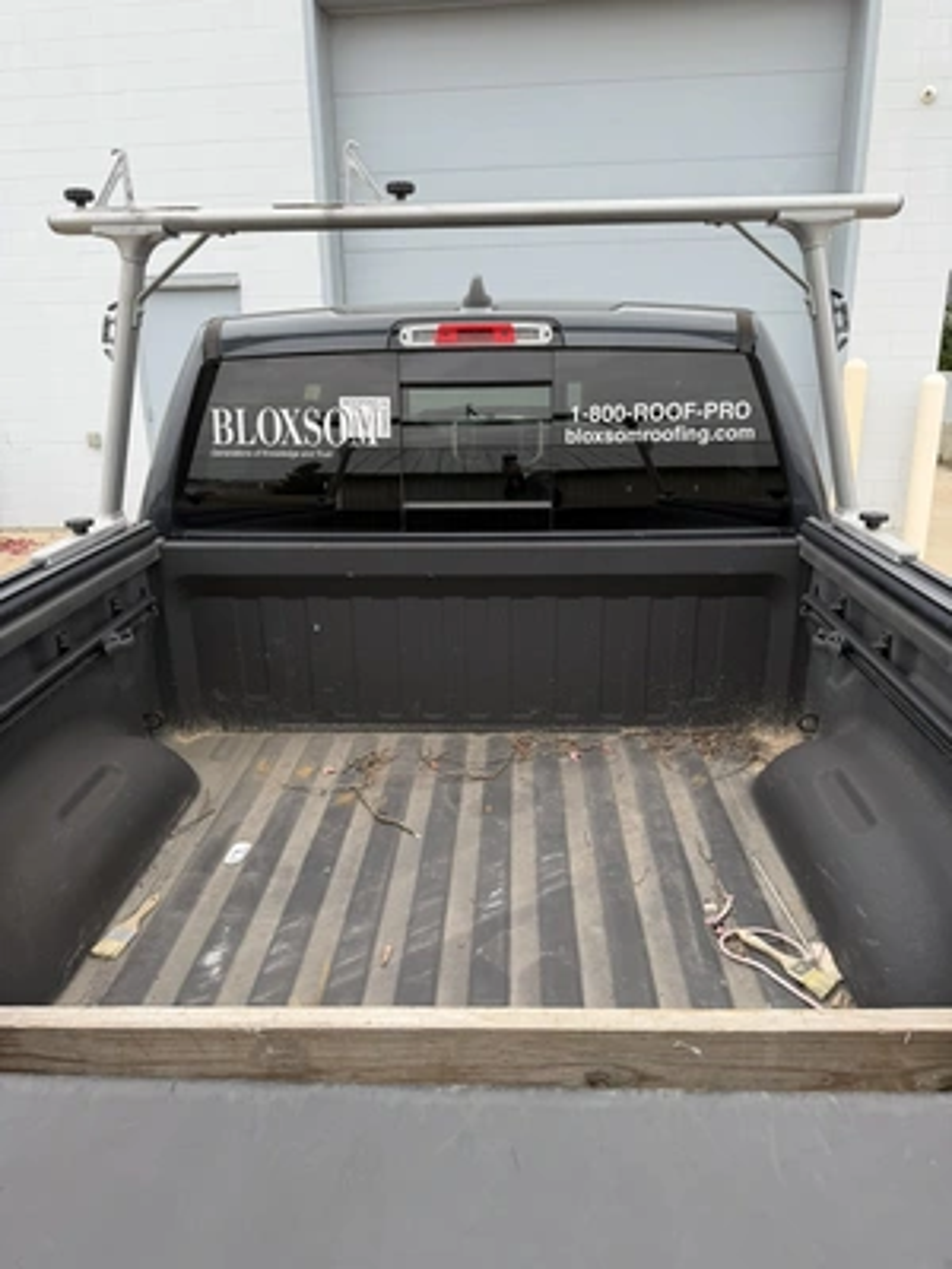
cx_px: 476
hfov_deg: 56.8
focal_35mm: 24
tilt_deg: -16.6
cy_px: 634
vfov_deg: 71.6
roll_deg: +2.2
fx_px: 880
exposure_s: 1/514
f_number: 1.78
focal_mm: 6.76
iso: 80
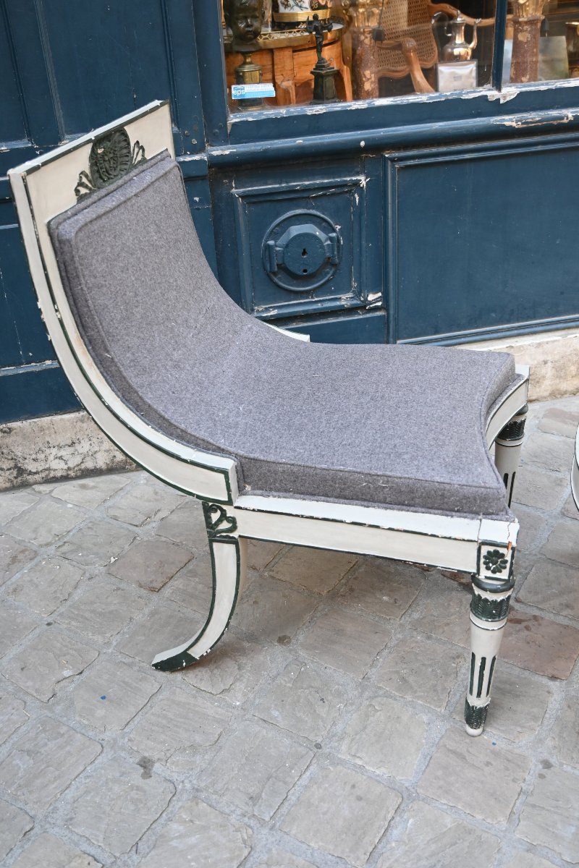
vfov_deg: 54.1
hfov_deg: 37.6
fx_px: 850
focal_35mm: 35
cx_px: 290
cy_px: 434
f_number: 3.8
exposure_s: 1/250
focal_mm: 23.5
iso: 400
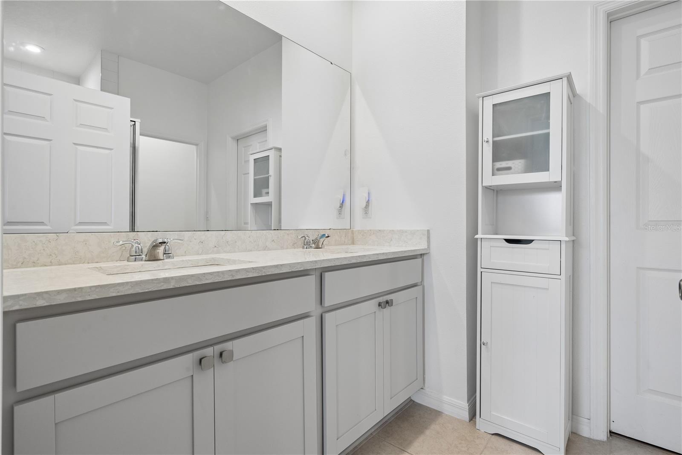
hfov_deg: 93.3
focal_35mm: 17
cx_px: 341
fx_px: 322
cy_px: 228
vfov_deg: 70.4
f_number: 10
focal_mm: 17
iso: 500
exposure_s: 1/80
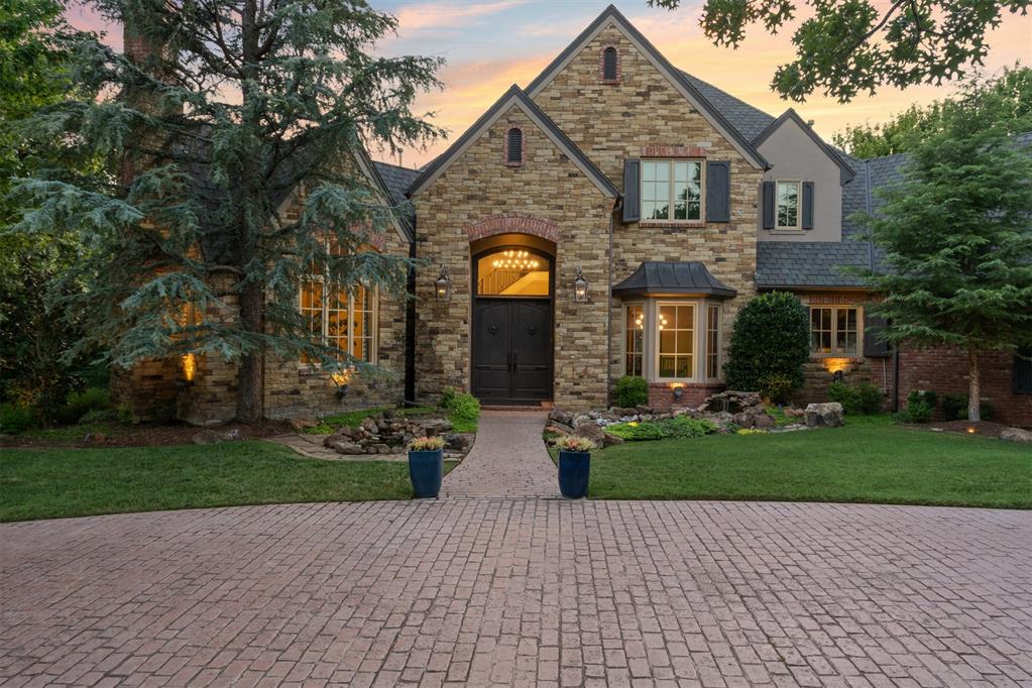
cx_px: 516
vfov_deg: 53.1
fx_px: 688
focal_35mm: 24
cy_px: 344
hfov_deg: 73.7
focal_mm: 24
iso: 200
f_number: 8
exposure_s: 1/2
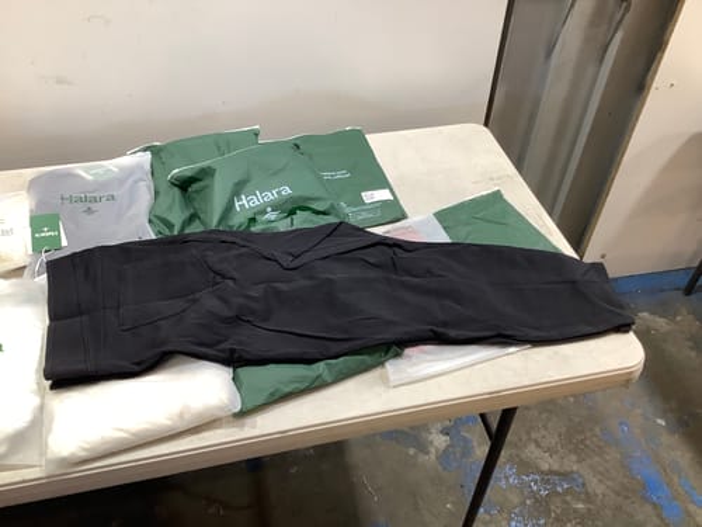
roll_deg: +0.4
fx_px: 629
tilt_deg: -41.7
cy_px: 264
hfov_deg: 58.4
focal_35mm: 31
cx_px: 351
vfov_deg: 45.4
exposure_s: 1/50
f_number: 2.4
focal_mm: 3.3
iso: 100
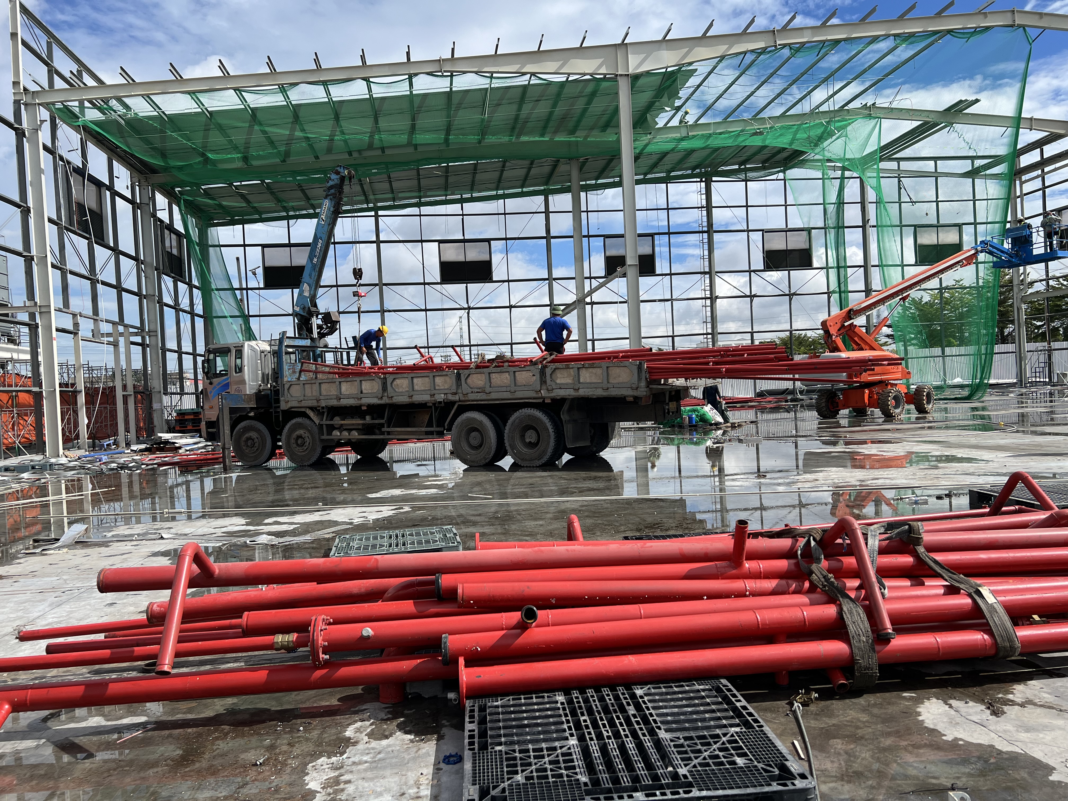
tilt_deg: -1.1
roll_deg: +2.9
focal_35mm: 26
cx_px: 534
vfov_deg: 53.1
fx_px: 802
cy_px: 400
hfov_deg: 67.3
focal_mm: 5.7
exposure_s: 1/5882
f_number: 1.5
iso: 50
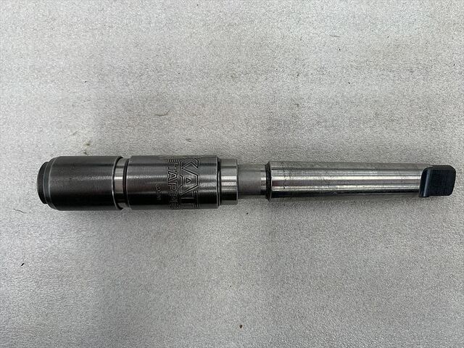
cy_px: 174
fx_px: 349
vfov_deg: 53.1
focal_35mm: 26
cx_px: 232
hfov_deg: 67.3
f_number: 1.8
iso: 100
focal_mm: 4.25
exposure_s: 1/99
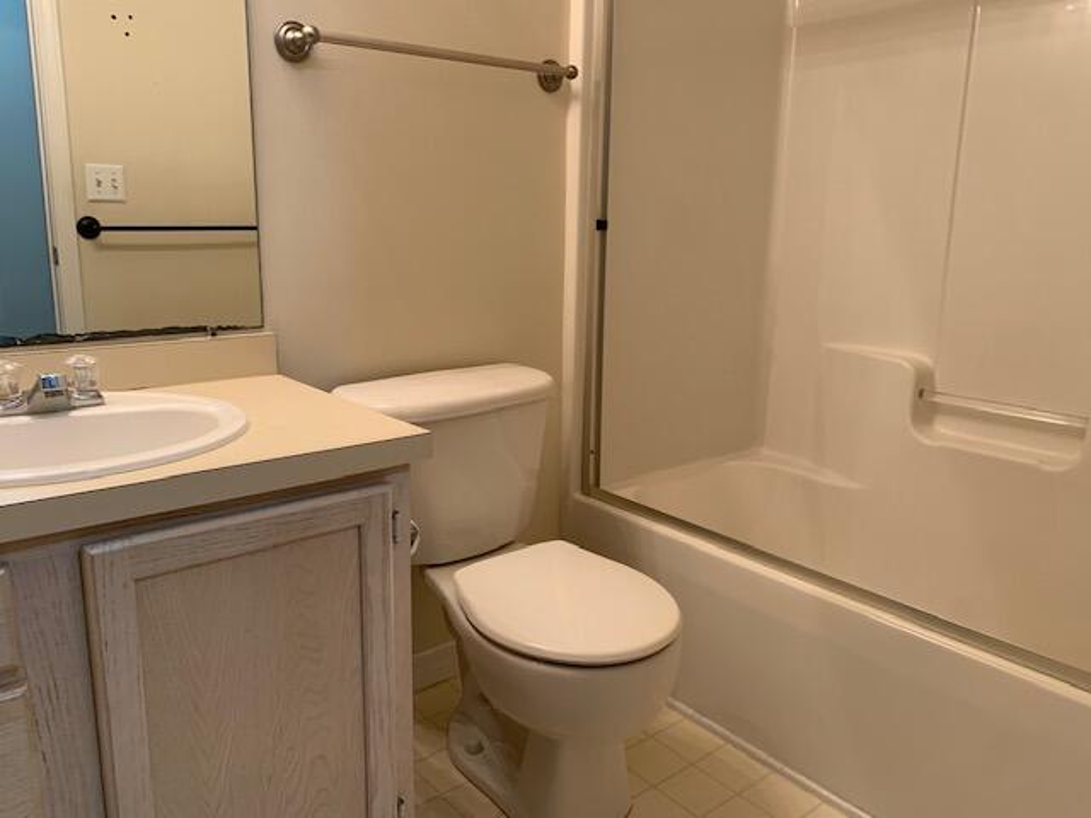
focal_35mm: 26
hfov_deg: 67.3
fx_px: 819
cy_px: 409
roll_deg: -1.8
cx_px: 546
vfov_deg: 53.1
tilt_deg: -12.2
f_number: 1.8
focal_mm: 4.25
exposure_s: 1/60
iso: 100
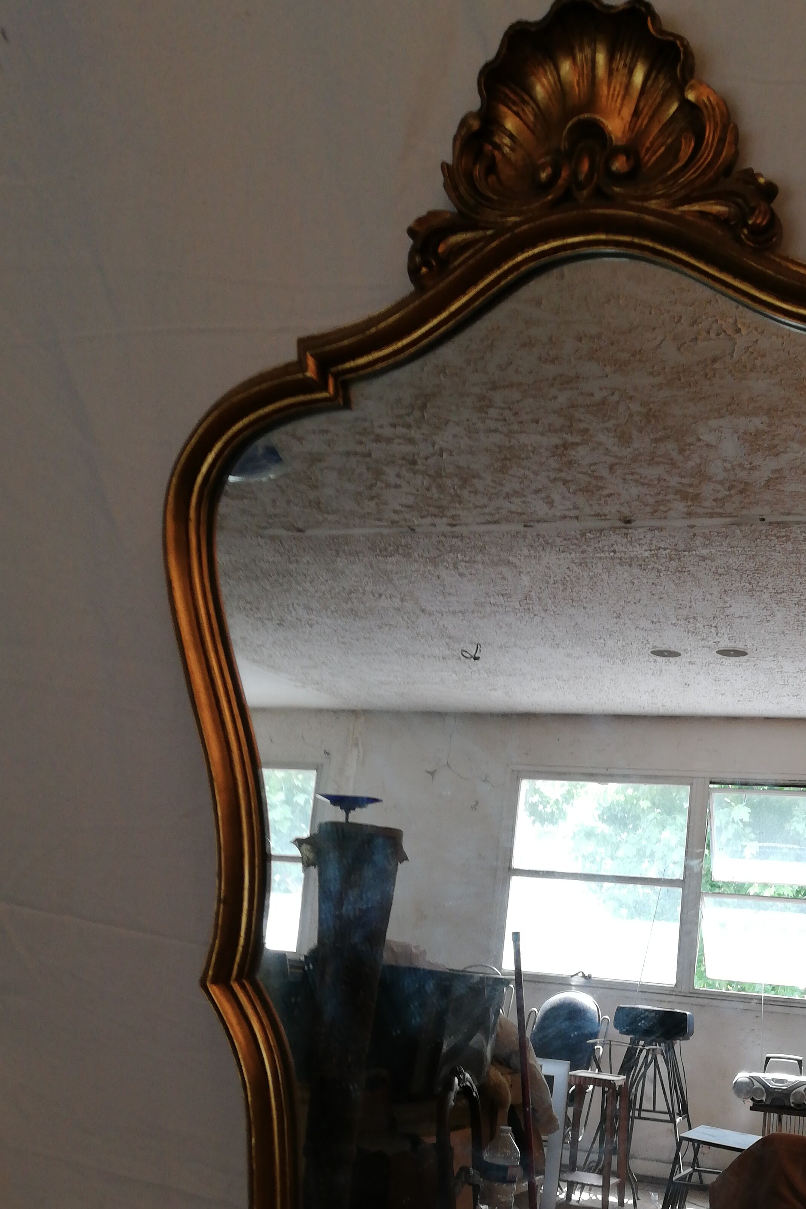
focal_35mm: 39
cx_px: 580
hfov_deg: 33.7
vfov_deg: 48.7
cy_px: 803
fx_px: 1310
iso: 100
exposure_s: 1/50
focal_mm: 3.81
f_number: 2.2
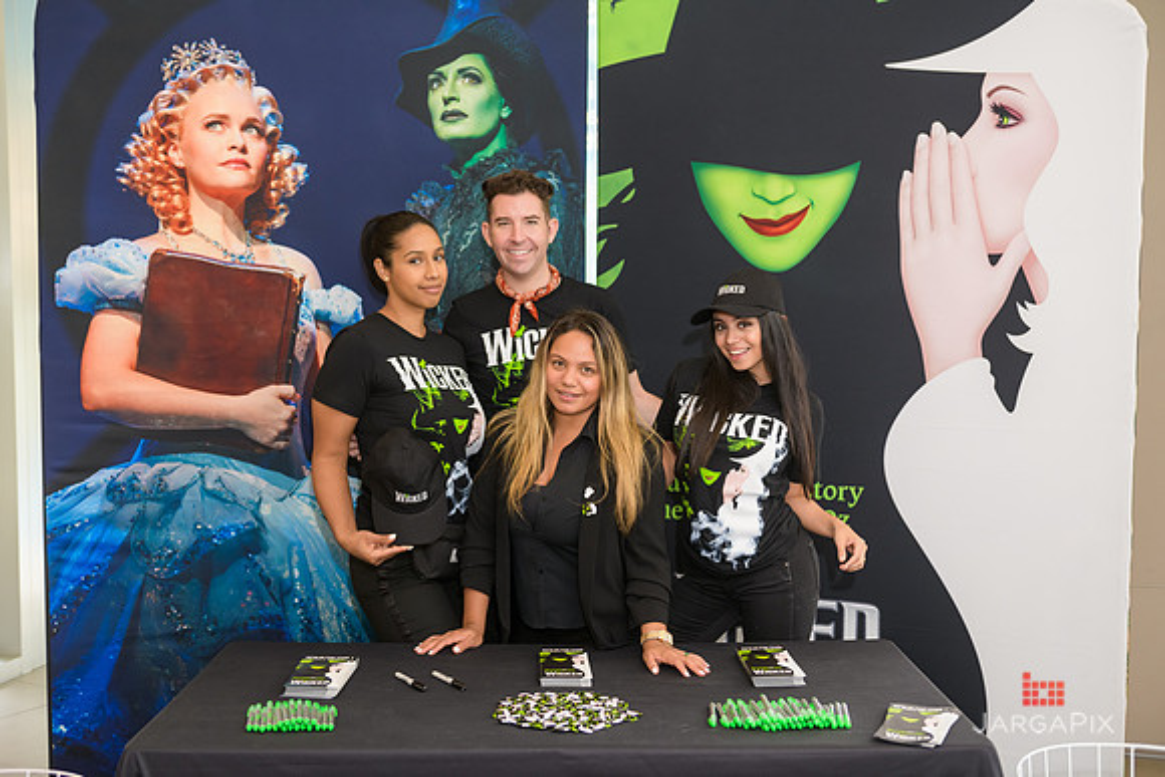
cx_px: 582
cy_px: 388
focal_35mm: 40
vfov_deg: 33.4
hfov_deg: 48.4
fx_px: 1295
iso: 400
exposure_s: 1/125
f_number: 3.2
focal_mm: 40
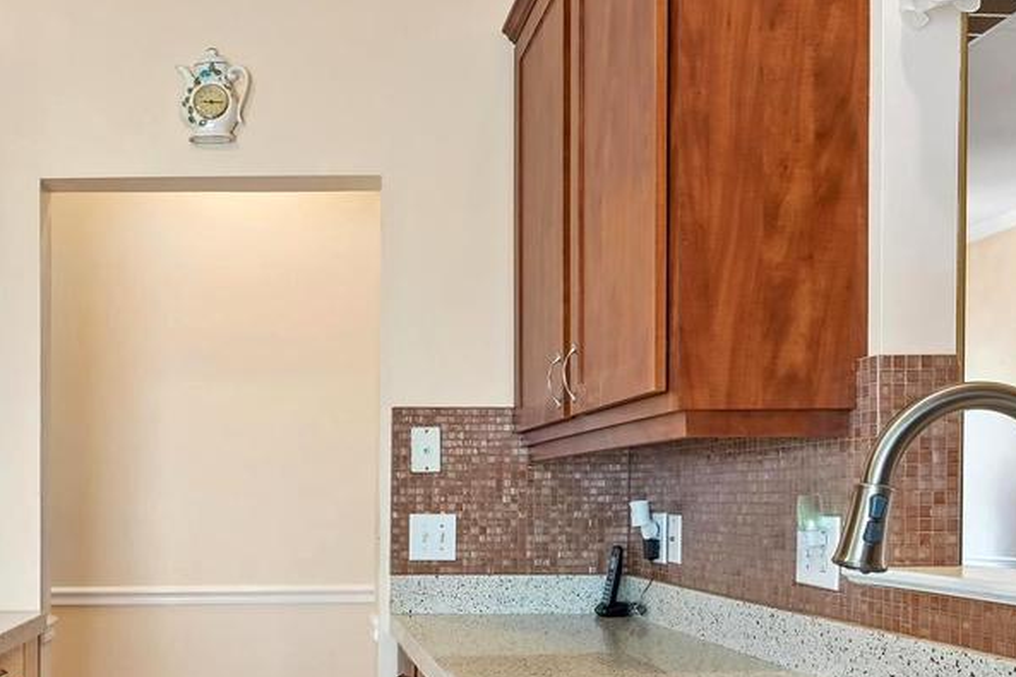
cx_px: 298
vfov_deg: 37.6
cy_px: 533
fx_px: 959
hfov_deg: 54.1
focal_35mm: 34
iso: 400
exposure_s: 1/10
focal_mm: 14
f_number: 11
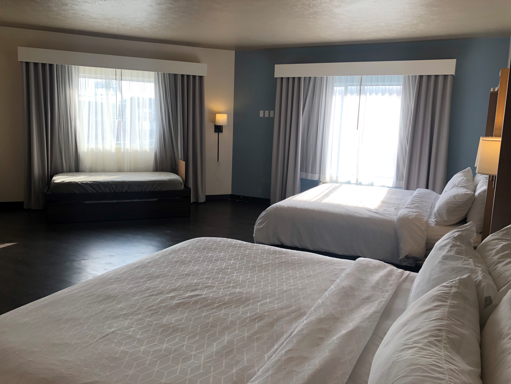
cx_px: 256
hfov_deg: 63.4
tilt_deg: -8.7
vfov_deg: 49.7
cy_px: 192
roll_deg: -2.0
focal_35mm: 28
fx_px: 413
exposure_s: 1/120
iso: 25
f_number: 1.8
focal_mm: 3.99
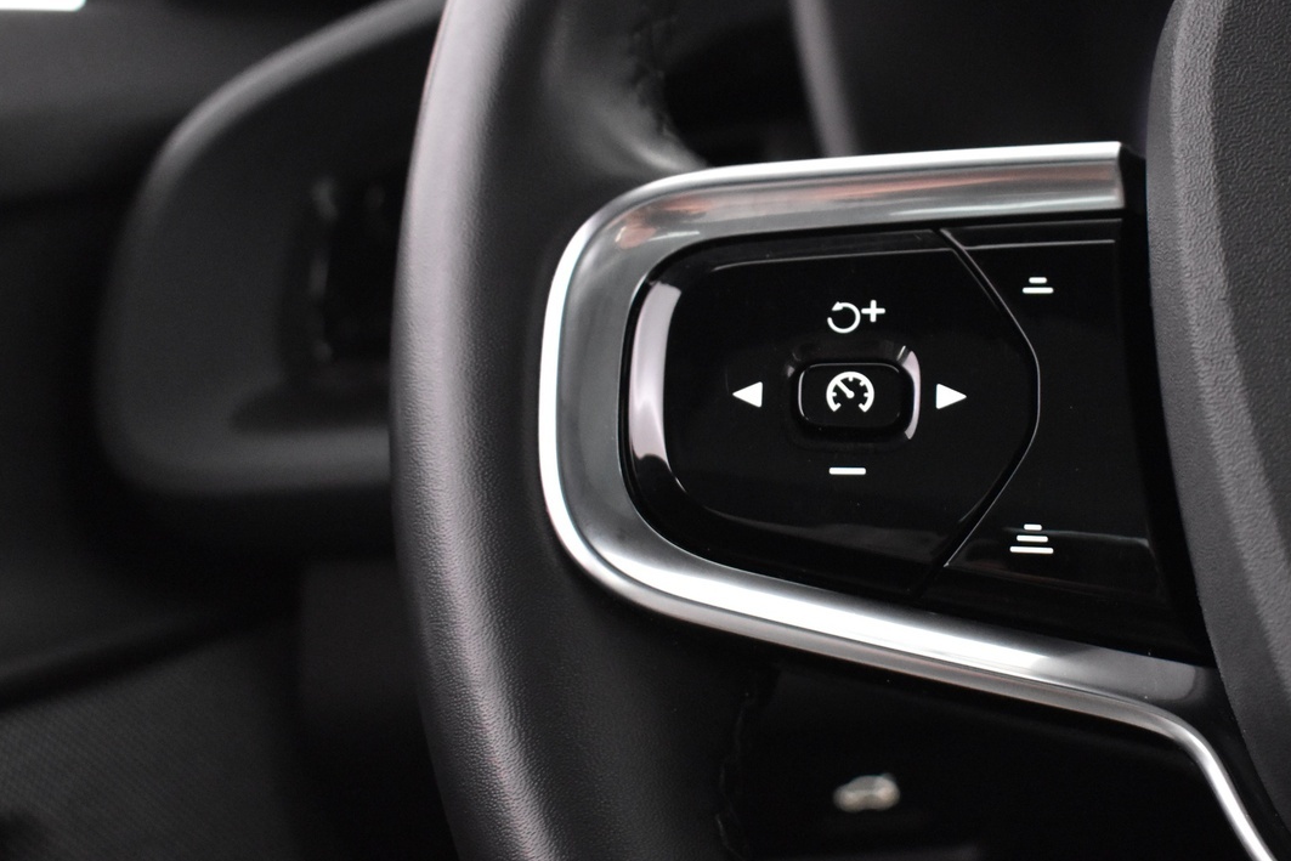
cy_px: 398
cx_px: 838
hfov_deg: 31.2
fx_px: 2295
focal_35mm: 64
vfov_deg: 21.2
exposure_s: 1/25
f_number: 4.2
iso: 3200
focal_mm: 28
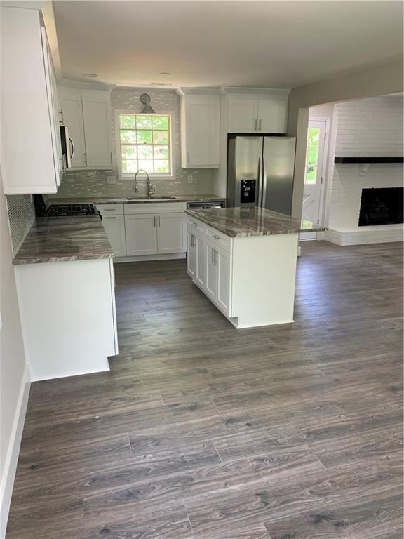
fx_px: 405
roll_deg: +0.7
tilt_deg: -12.8
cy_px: 270
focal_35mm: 26
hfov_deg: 53.1
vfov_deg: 67.3
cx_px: 202
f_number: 1.8
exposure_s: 1/90
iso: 100
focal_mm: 4.25
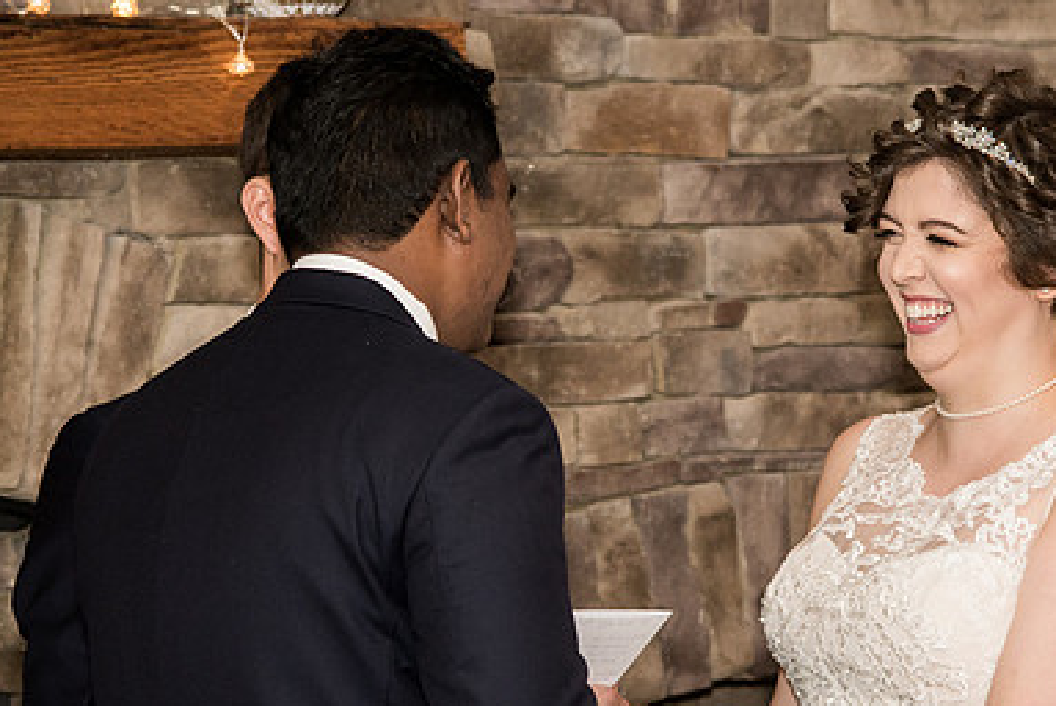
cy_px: 506
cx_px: 634
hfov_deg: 10.6
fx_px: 5665
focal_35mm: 193
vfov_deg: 7.1
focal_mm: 85
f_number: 5
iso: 640
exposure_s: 1/160
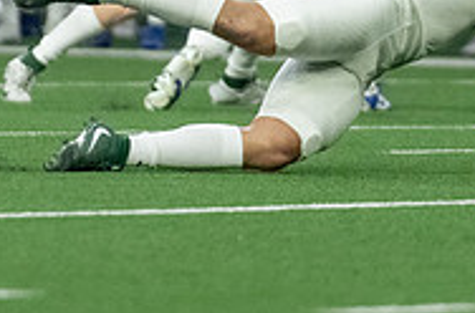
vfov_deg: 1.4
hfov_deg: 2.1
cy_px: -201
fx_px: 13058
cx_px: 487
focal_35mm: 993
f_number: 2.8
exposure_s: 1/1250
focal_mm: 200
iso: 4000
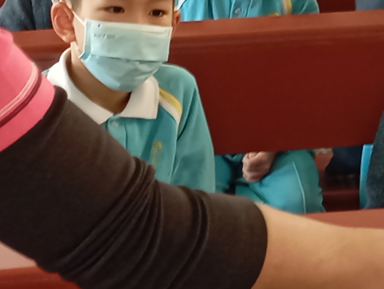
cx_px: 240
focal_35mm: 187
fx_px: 2077
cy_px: -8
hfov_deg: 10.6
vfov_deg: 7.9
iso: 293
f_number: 1.8
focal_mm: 4.22
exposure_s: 1/16.7
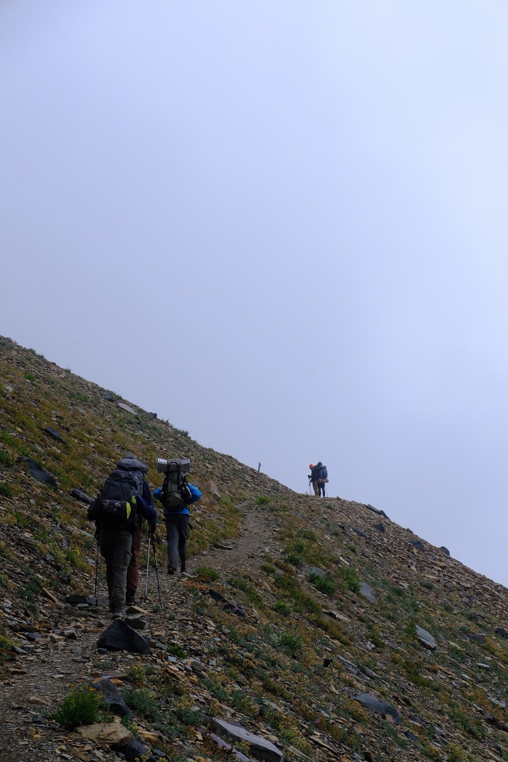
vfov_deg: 27.0
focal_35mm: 75
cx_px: 254
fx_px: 1587
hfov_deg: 18.2
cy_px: 381
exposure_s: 1/850
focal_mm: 50
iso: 320
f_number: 5.6
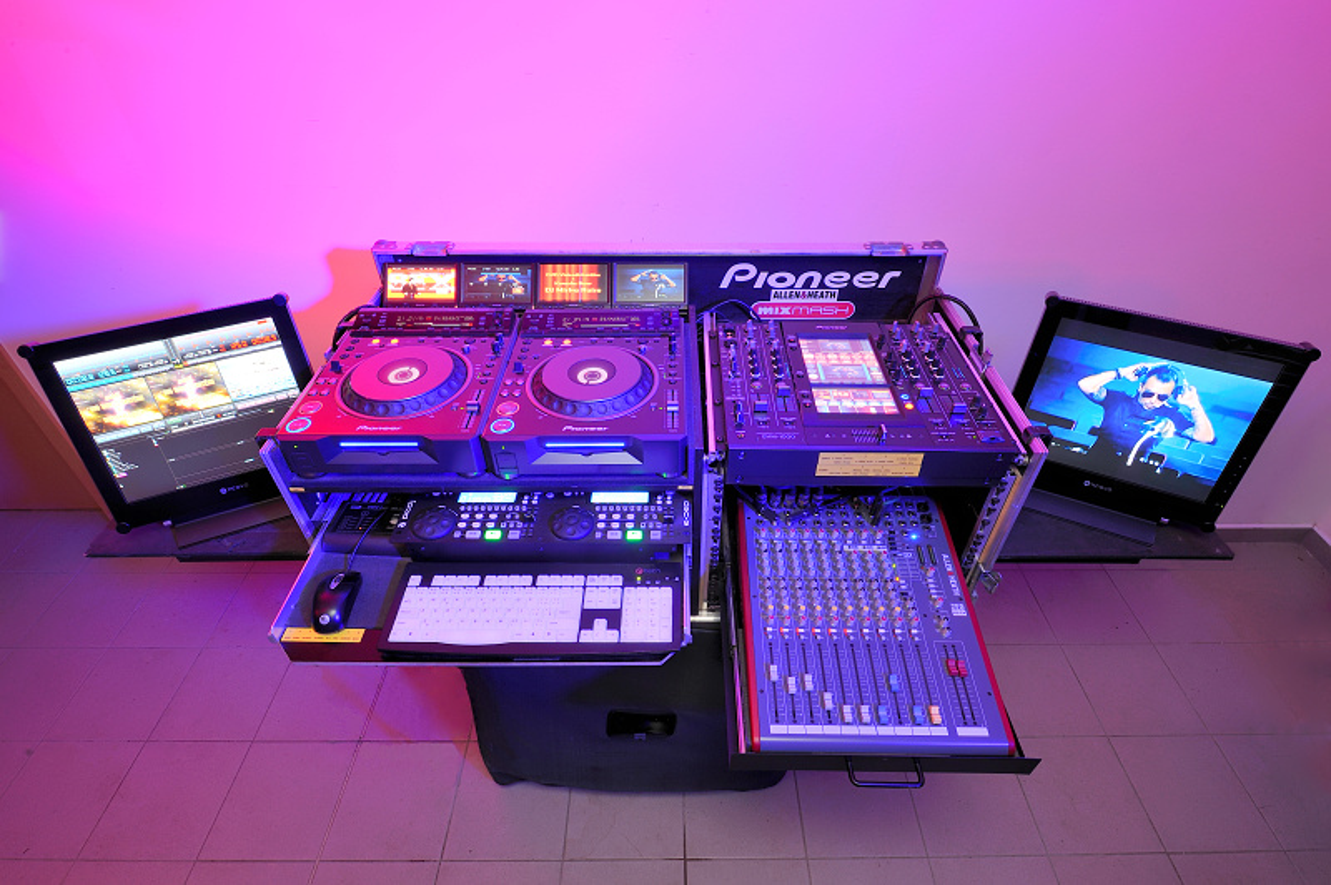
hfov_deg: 90.0
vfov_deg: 67.3
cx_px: 666
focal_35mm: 18
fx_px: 665
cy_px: 442
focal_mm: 18
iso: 200
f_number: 14
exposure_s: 3
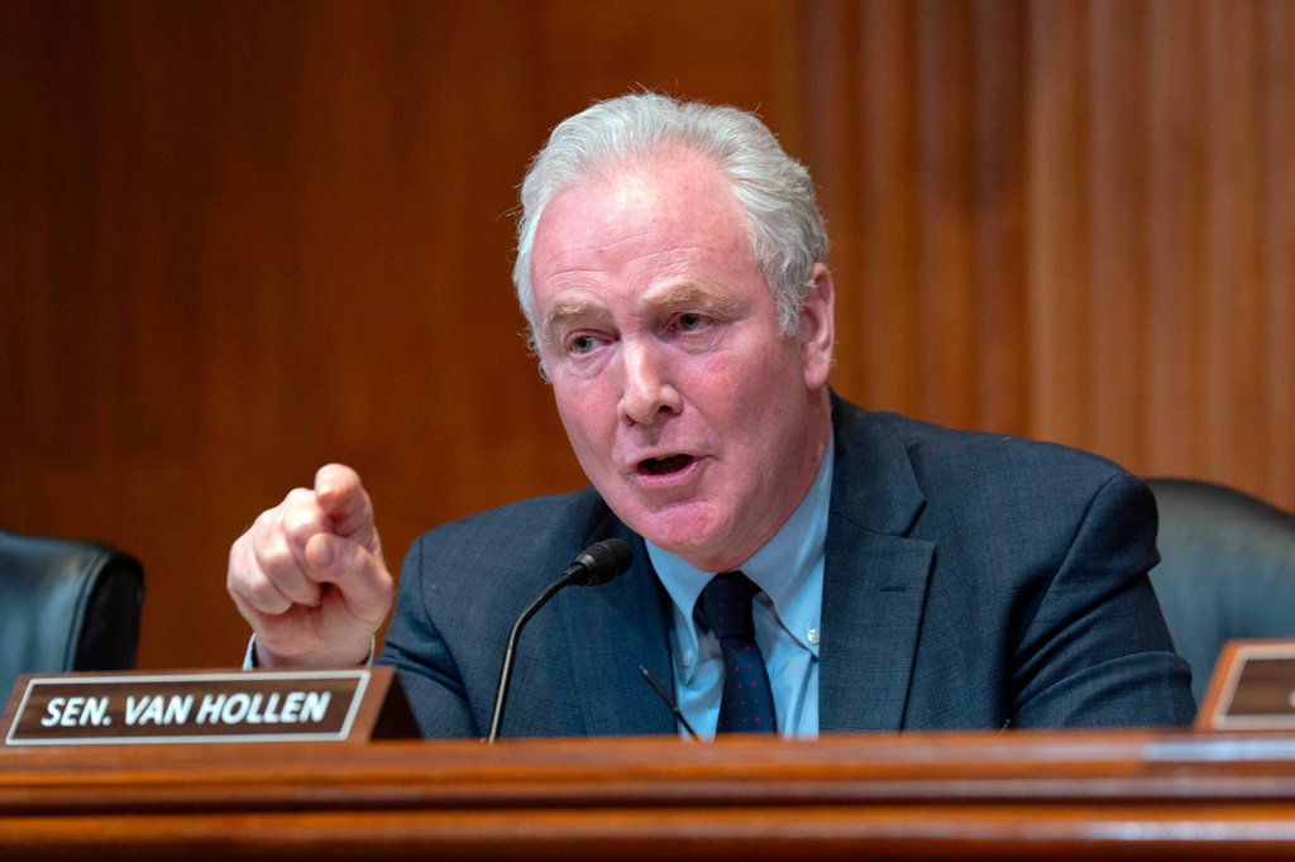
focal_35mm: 200
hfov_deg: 10.3
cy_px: 431
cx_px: 648
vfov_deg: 6.9
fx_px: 7192
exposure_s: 1/320
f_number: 4
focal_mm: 200
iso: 2500
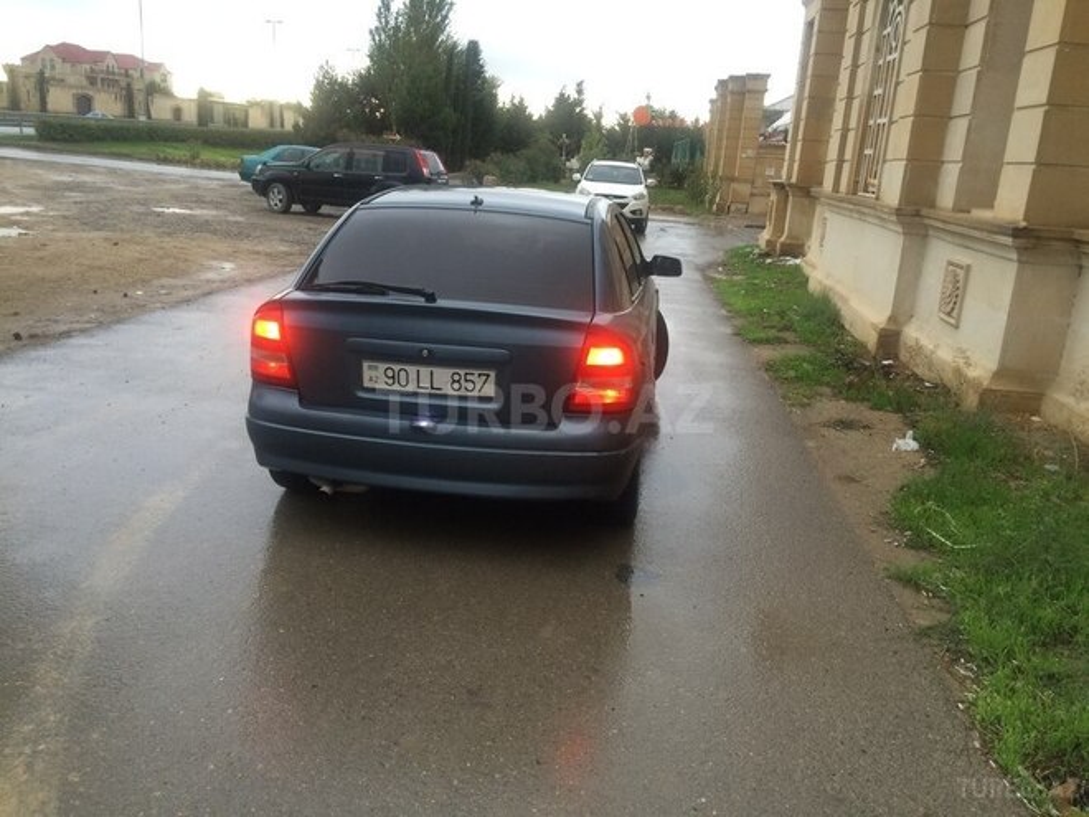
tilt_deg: -15.4
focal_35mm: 29
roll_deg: -3.8
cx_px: 544
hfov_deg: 61.7
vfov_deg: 48.2
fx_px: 912
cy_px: 408
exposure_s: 1/33
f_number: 2.2
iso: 50
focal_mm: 4.15
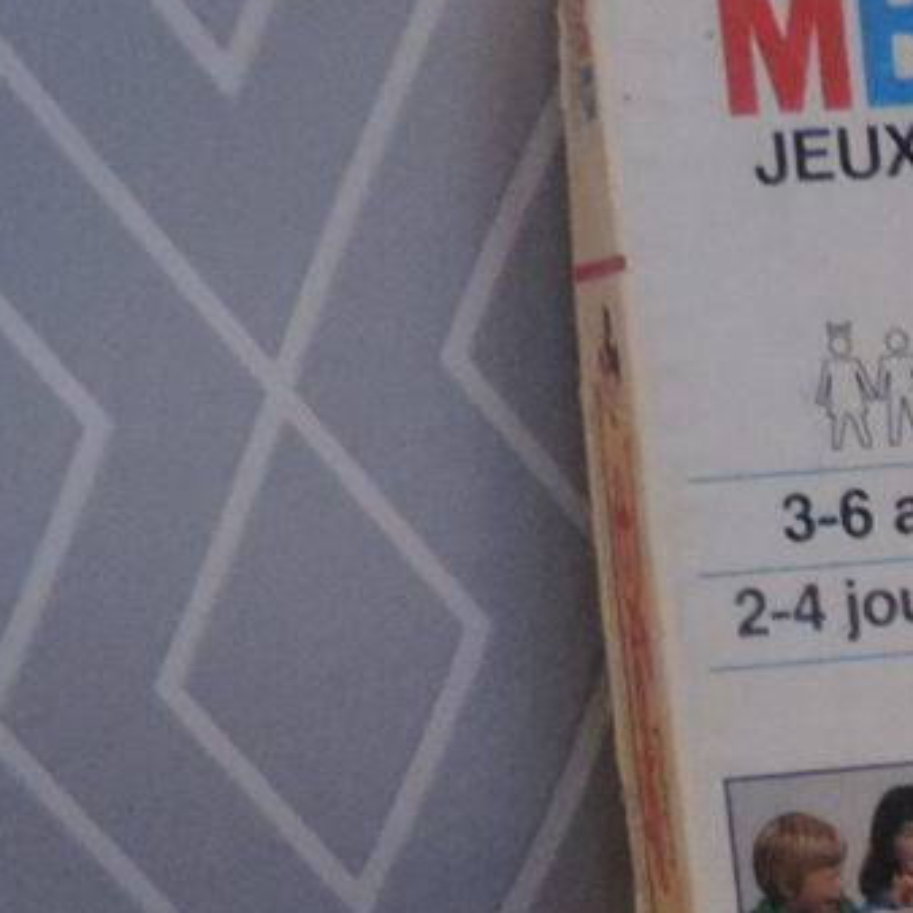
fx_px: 5610
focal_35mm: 188
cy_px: 1856
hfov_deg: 8.7
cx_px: 1880
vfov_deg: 8.8
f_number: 3.3
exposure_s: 1/25
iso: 400
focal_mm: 6.2
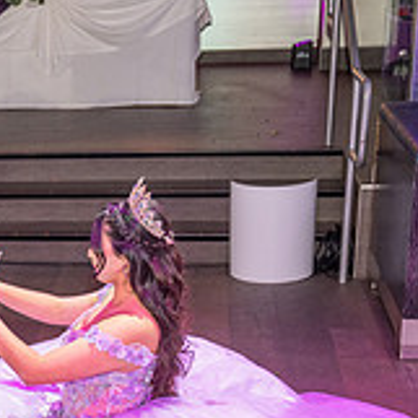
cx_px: -195
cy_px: 435
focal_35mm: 110
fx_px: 1503
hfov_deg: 14.8
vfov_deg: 15.5
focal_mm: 36
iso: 1000
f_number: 3.5
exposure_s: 1/125
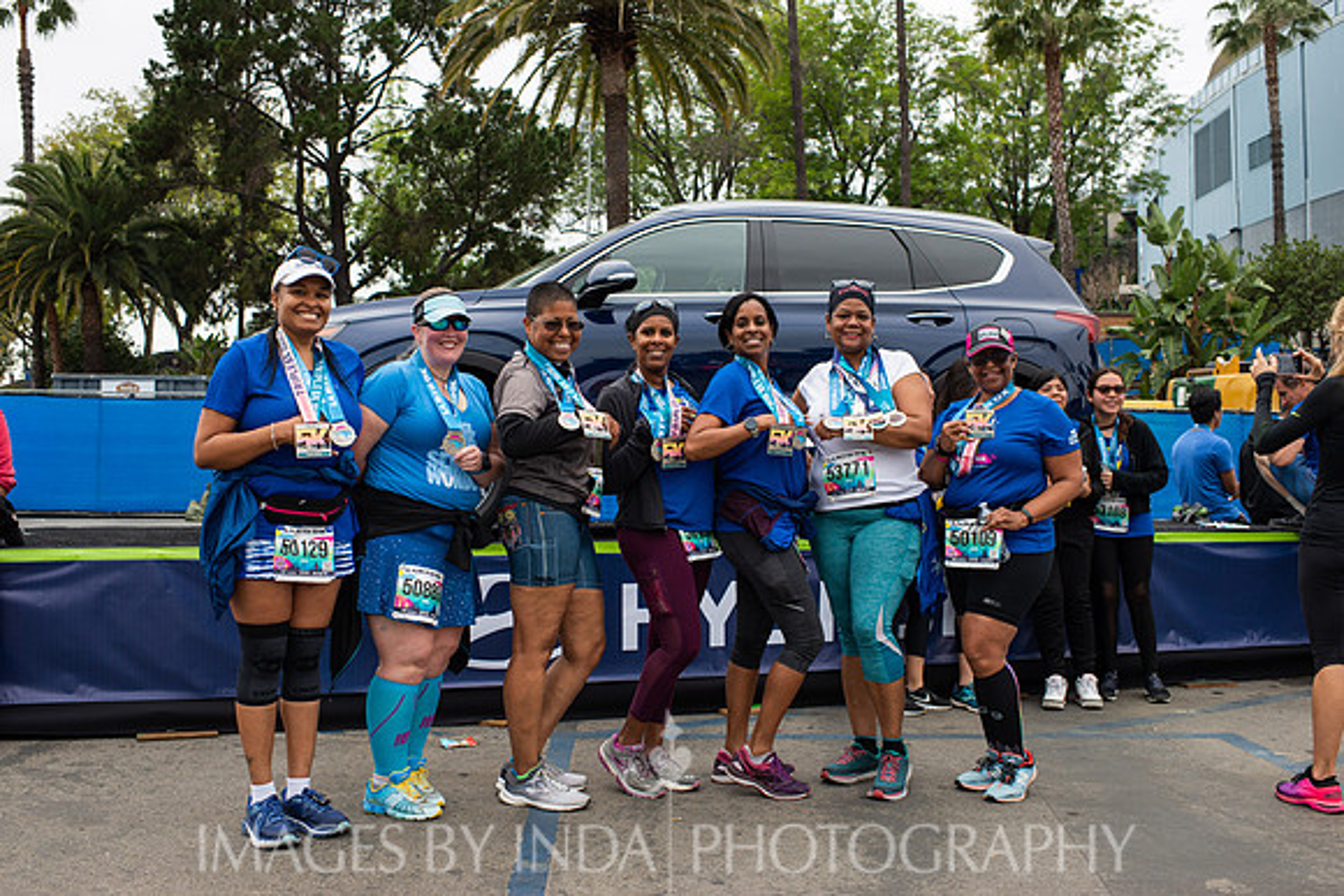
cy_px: 448
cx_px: 672
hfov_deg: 54.4
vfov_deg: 37.9
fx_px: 1307
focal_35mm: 35
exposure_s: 1/160
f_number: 5.6
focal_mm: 35
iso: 200
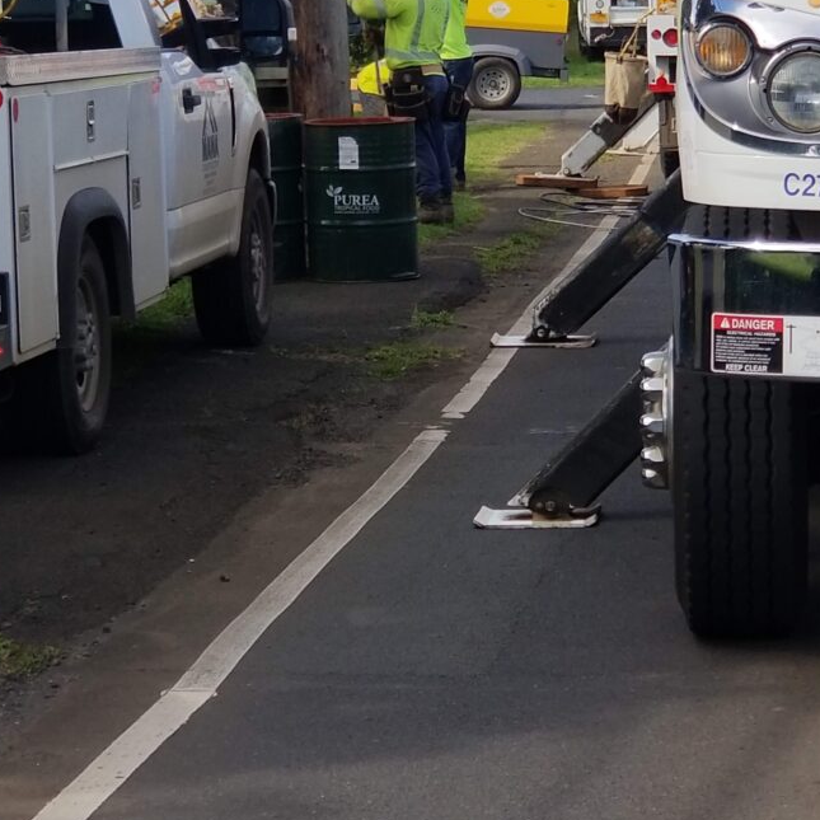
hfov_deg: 23.7
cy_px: 206
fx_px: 1956
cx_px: 367
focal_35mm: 73
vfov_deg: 23.4
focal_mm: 6
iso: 25
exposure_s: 1/608
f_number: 2.4
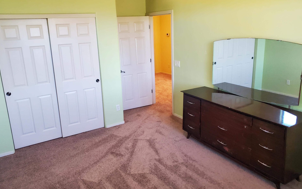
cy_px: 88
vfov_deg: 44.5
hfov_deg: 66.5
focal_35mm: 28
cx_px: 151
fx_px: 230
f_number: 2.4
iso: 320
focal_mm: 4.3
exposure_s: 1/39
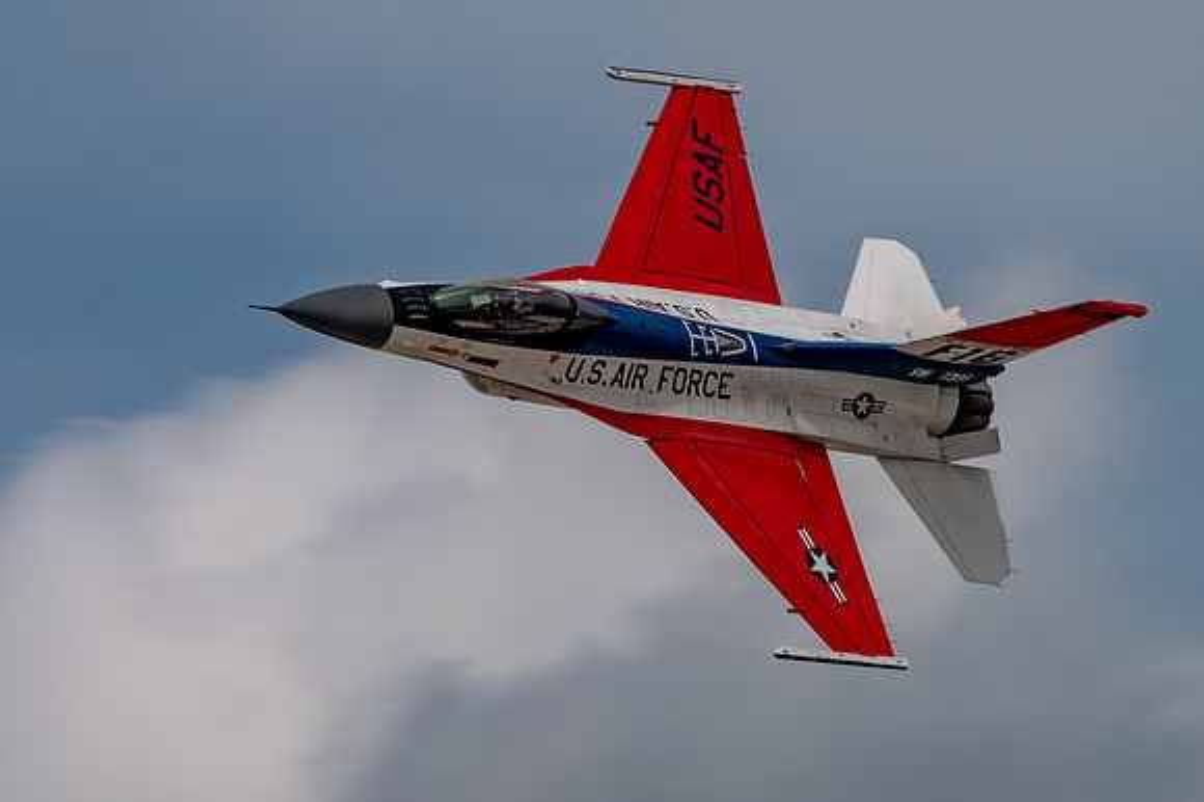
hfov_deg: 3.0
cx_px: 985
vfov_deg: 2.0
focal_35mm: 692
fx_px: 23142
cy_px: 501
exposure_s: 1/320
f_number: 25
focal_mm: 300
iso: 250
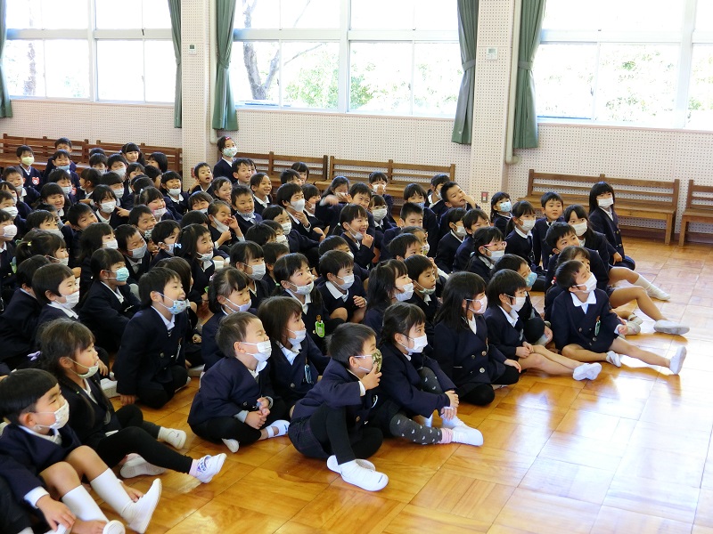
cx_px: 356
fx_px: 906
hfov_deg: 42.9
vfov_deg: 32.9
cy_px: 267
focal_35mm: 44
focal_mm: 9.5
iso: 400
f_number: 3.5
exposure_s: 1/50
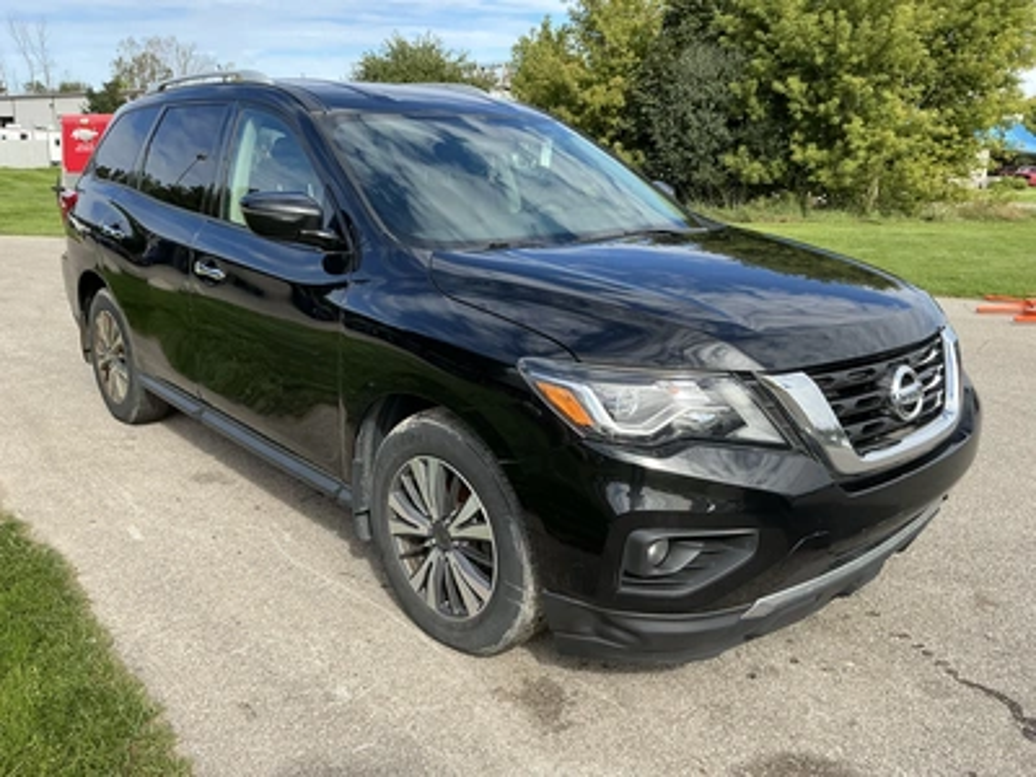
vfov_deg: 49.7
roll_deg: -2.5
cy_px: 388
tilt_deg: -15.7
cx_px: 518
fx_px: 838
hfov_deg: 63.4
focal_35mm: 28
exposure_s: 1/883
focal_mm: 3
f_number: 1.8
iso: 25
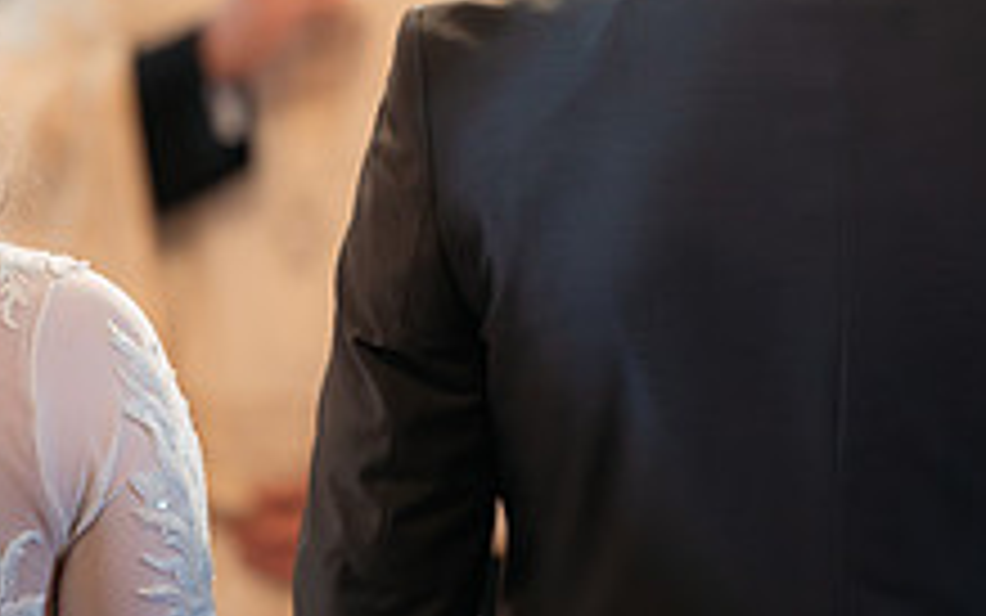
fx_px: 6155
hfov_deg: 9.2
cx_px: 333
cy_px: 117
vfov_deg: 5.7
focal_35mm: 229
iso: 1600
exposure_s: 1/200
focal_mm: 85
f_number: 1.8
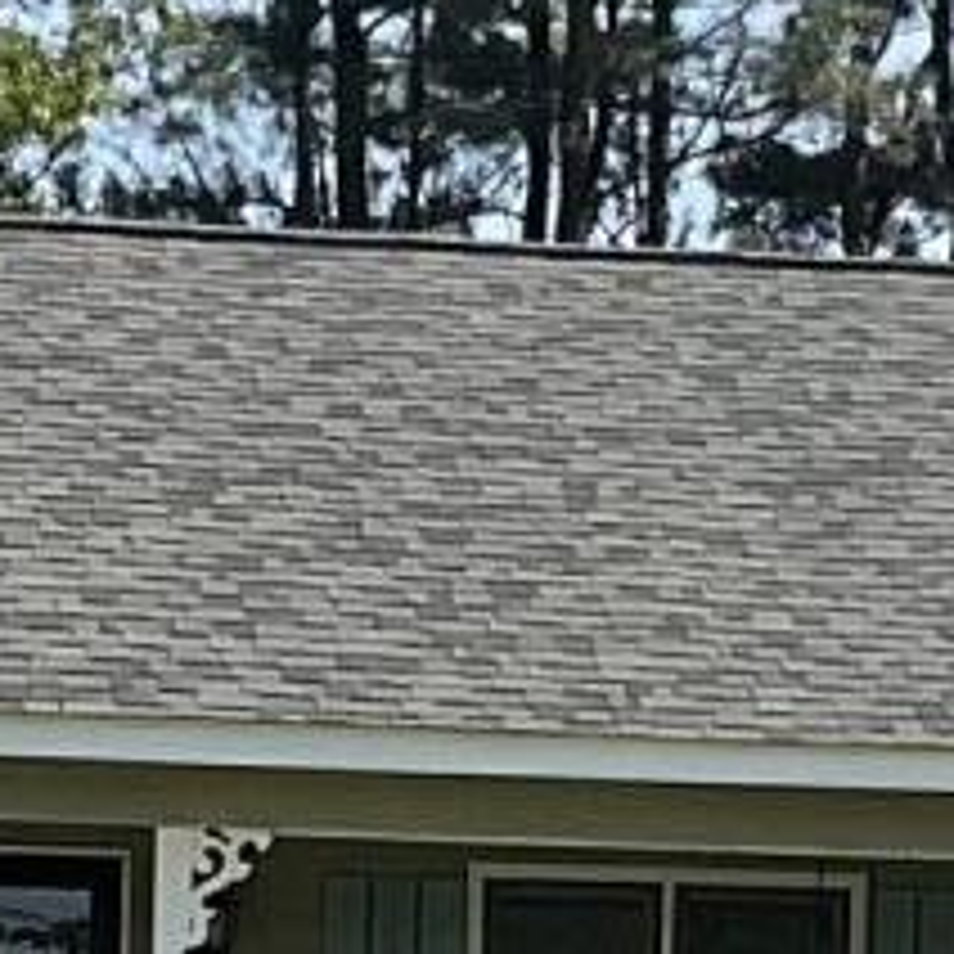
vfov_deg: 7.1
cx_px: 922
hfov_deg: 7.2
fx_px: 7546
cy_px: 1341
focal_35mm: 242
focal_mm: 3
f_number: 1.8
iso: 16
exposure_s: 1/1534
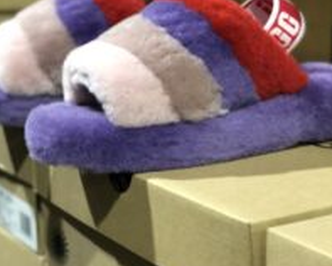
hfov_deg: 21.0
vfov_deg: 16.9
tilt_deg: -10.0
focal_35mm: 91
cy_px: 93
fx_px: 895
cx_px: 166
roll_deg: -0.6
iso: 160
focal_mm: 6
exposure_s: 1/14
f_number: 2.4
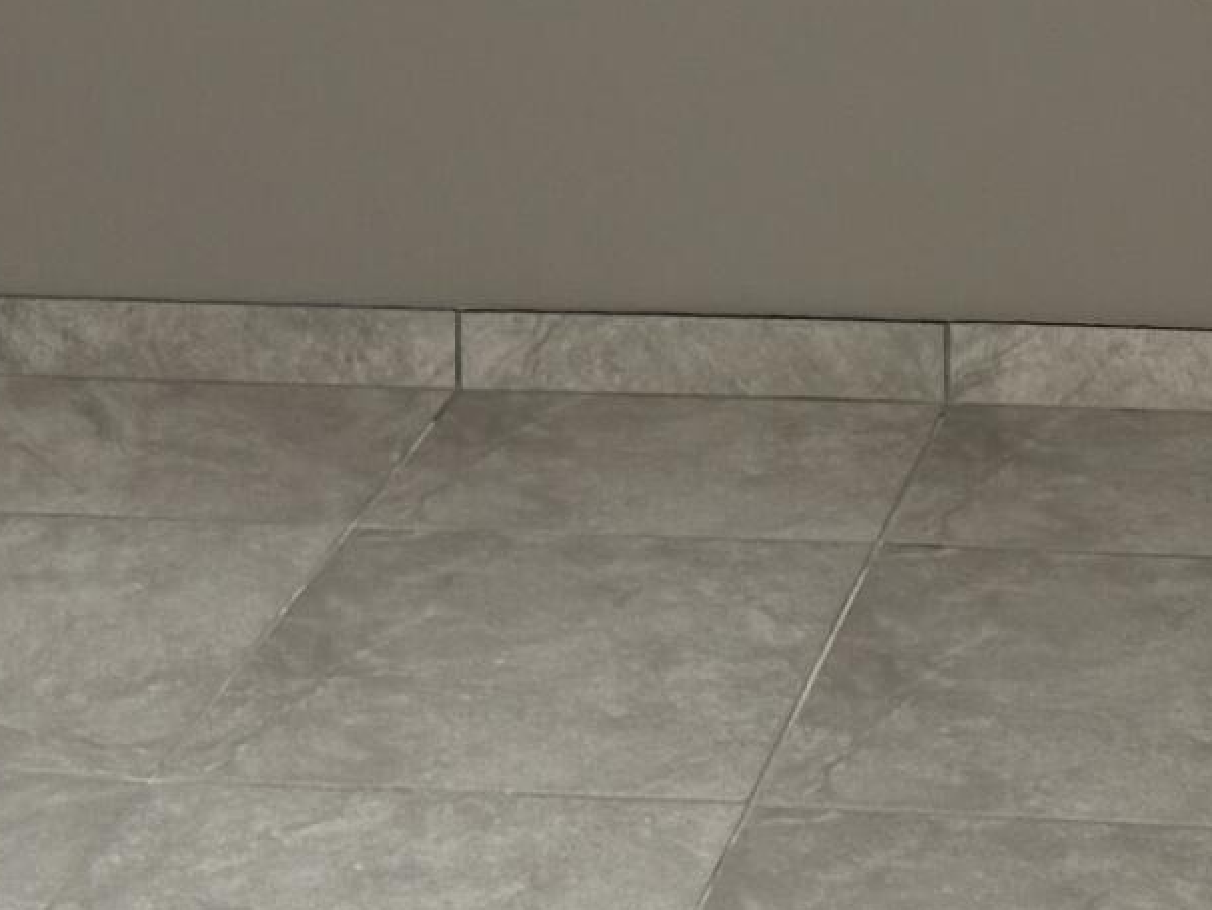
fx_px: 4167
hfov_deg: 16.1
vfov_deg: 10.8
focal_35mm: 119
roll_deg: +0.0
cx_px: 1310
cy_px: -1219
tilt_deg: -1.0
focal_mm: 6.86
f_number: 1.78
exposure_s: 1/120
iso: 125
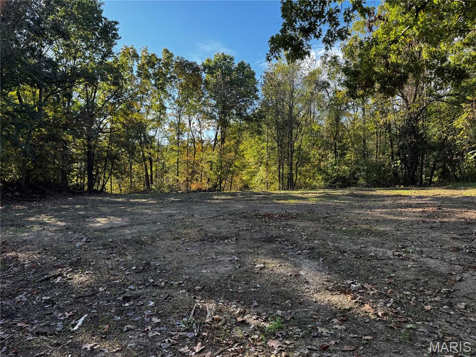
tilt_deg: -3.3
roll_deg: -0.8
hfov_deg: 71.6
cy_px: 178
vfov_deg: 56.8
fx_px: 330
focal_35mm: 24
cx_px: 238
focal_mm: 6.76
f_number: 1.78
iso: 80
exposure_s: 1/464
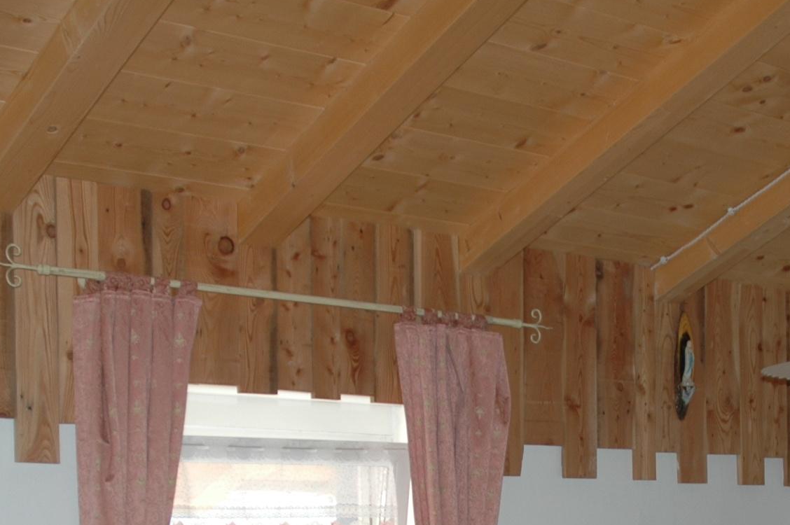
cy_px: 647
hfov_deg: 27.9
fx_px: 1579
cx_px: 538
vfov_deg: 17.9
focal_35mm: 72
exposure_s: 1/60
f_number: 3.5
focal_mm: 18
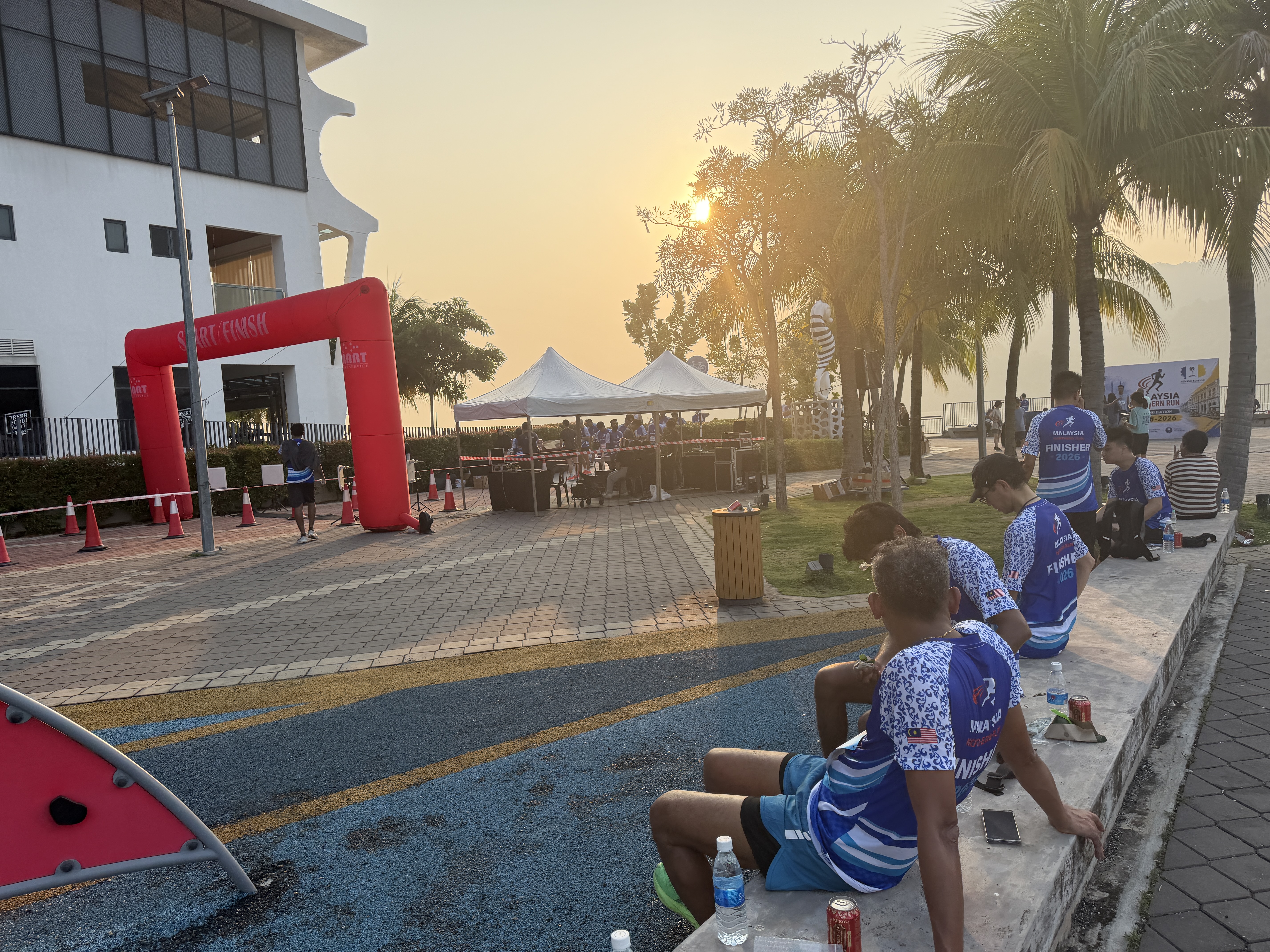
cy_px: 476
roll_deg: +4.1
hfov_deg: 71.6
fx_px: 881
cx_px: 635
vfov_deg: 56.8
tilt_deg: -1.3
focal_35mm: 24
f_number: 1.78
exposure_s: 1/2053
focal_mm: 6.76
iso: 100
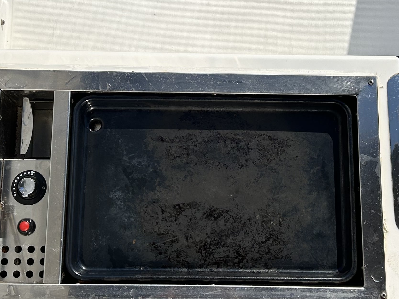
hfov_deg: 30.7
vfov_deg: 23.2
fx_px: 726
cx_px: 207
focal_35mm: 63
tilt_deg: -76.4
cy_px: 119
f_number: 1.5
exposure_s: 1/8696
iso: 50
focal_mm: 5.7
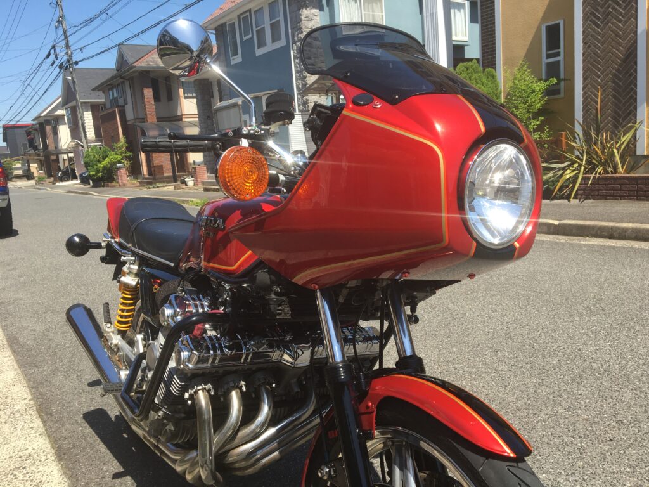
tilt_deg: -9.3
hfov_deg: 61.7
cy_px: 244
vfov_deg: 48.2
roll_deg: +4.8
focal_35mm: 29
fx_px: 544
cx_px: 324
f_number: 2.2
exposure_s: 1/855
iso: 25
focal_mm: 4.15
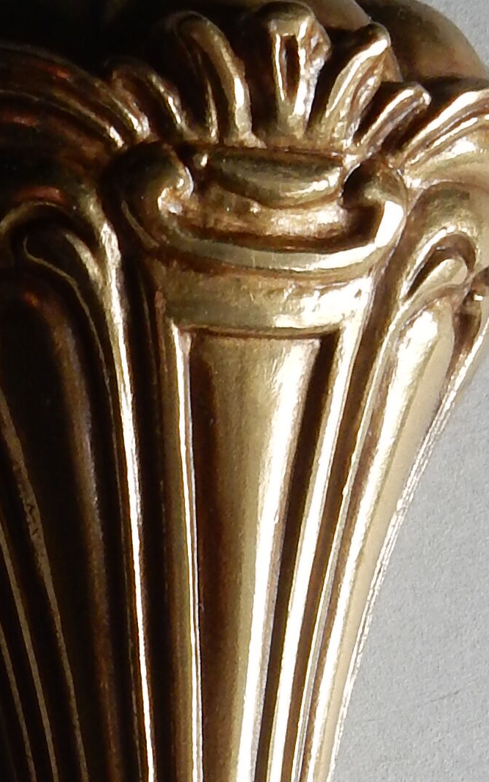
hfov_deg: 7.9
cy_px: 960
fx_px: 3519
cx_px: -3
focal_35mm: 165
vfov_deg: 12.4
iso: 200
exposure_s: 1/50
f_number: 4
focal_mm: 6.4
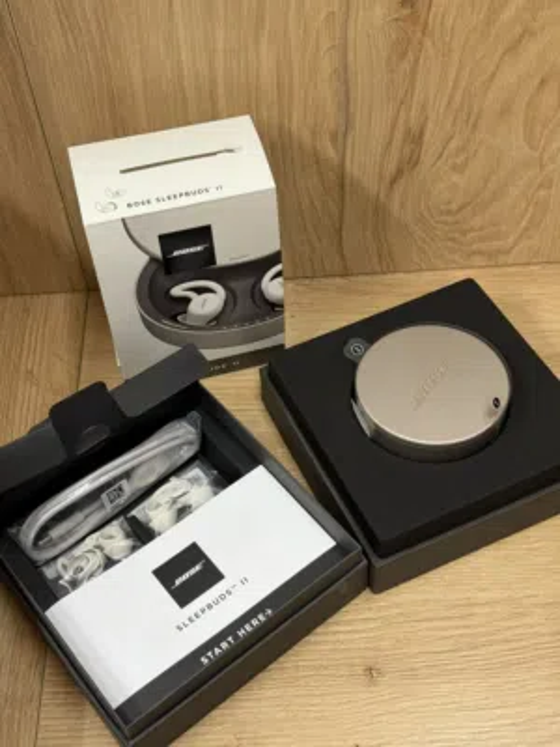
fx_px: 1035
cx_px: 280
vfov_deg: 39.7
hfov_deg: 30.3
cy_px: 374
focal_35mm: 48
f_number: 1.78
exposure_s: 1/60
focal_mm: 6.76
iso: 200
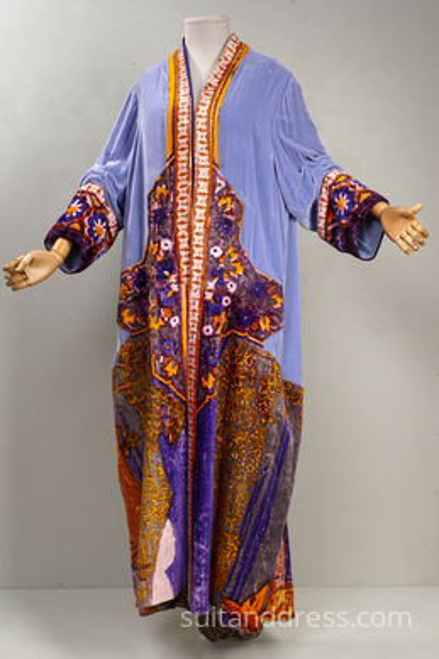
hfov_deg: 28.1
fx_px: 879
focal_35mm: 48
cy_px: 330
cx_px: 220
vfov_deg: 41.1
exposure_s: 1/60
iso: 400
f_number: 5
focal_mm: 32
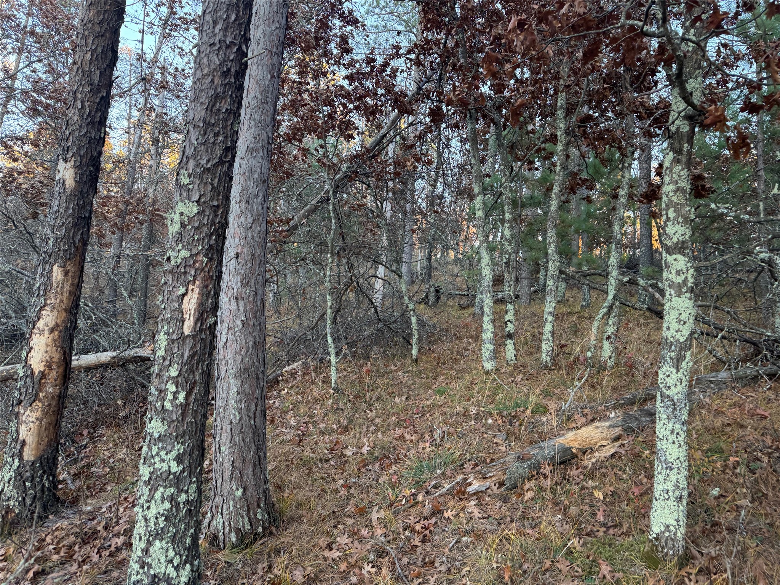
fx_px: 541
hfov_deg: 71.6
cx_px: 390
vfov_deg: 56.8
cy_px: 292
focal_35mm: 24
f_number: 1.78
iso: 160
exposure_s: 1/121
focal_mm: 6.76
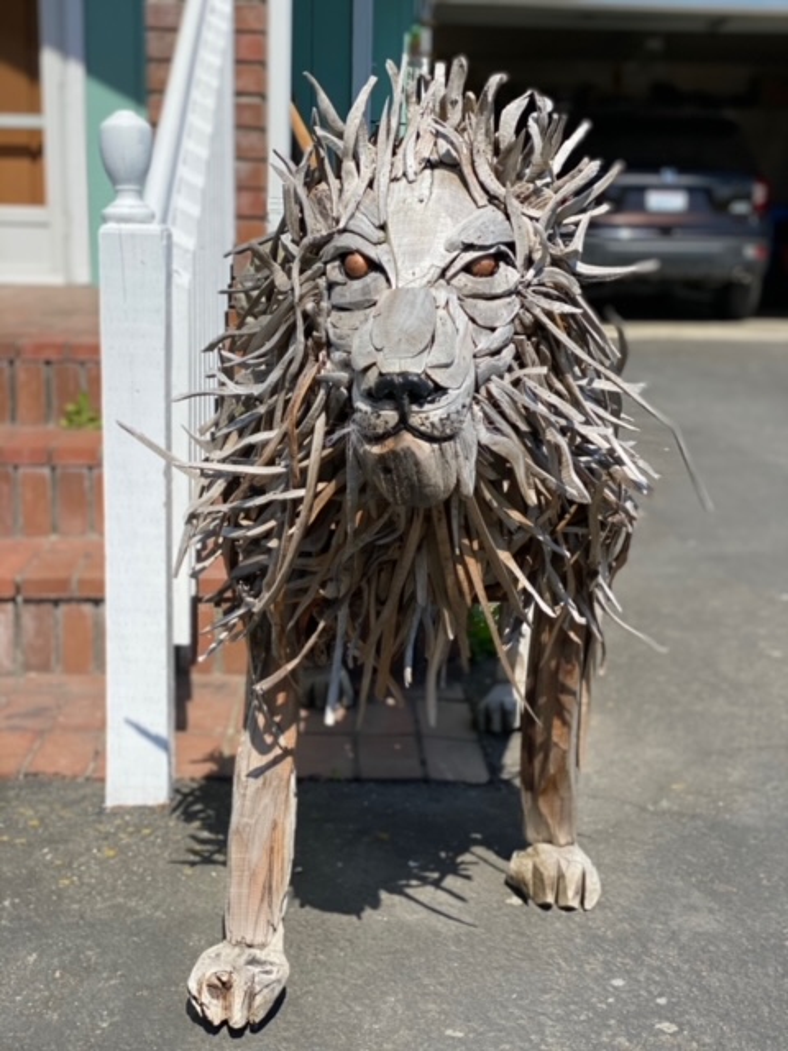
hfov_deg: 28.0
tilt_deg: -11.3
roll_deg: -1.7
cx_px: 394
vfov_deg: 36.8
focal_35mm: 52
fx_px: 1578
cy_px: 526
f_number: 2
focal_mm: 6
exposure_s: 1/1996
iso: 20
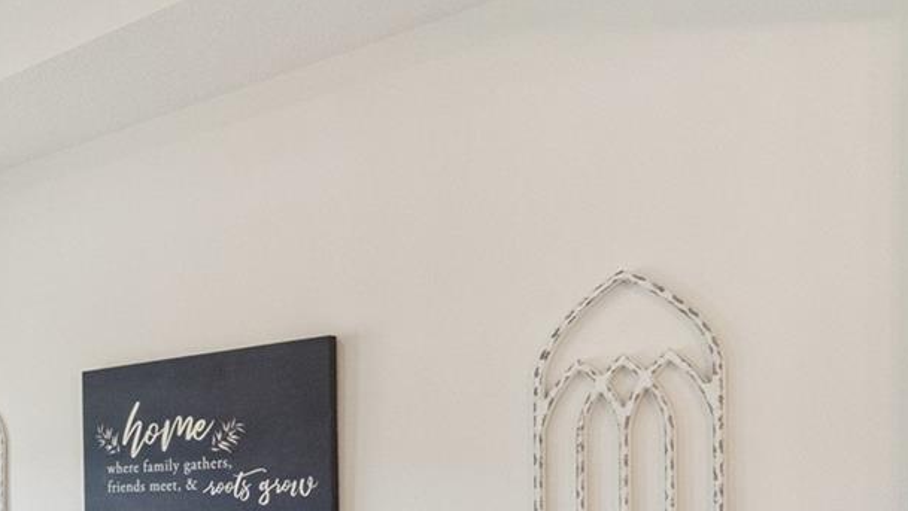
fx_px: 1093
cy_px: 542
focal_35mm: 45
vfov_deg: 24.8
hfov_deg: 36.6
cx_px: -134
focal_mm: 11
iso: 1600
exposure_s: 1/60
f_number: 11
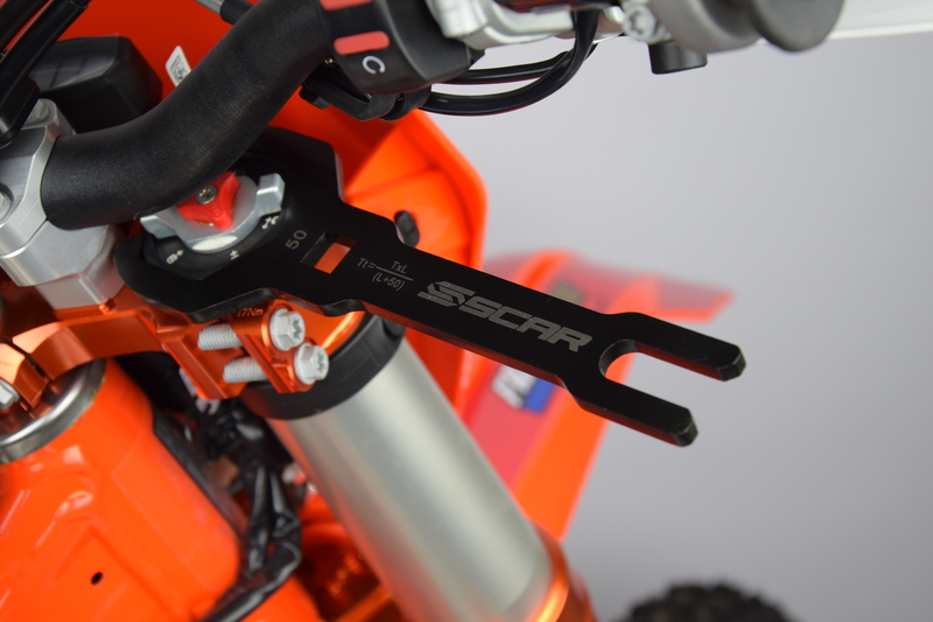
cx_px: 466
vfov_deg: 17.5
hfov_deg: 26.0
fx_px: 2021
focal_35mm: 78
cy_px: 311
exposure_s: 1/160
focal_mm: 52
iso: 400
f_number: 6.3
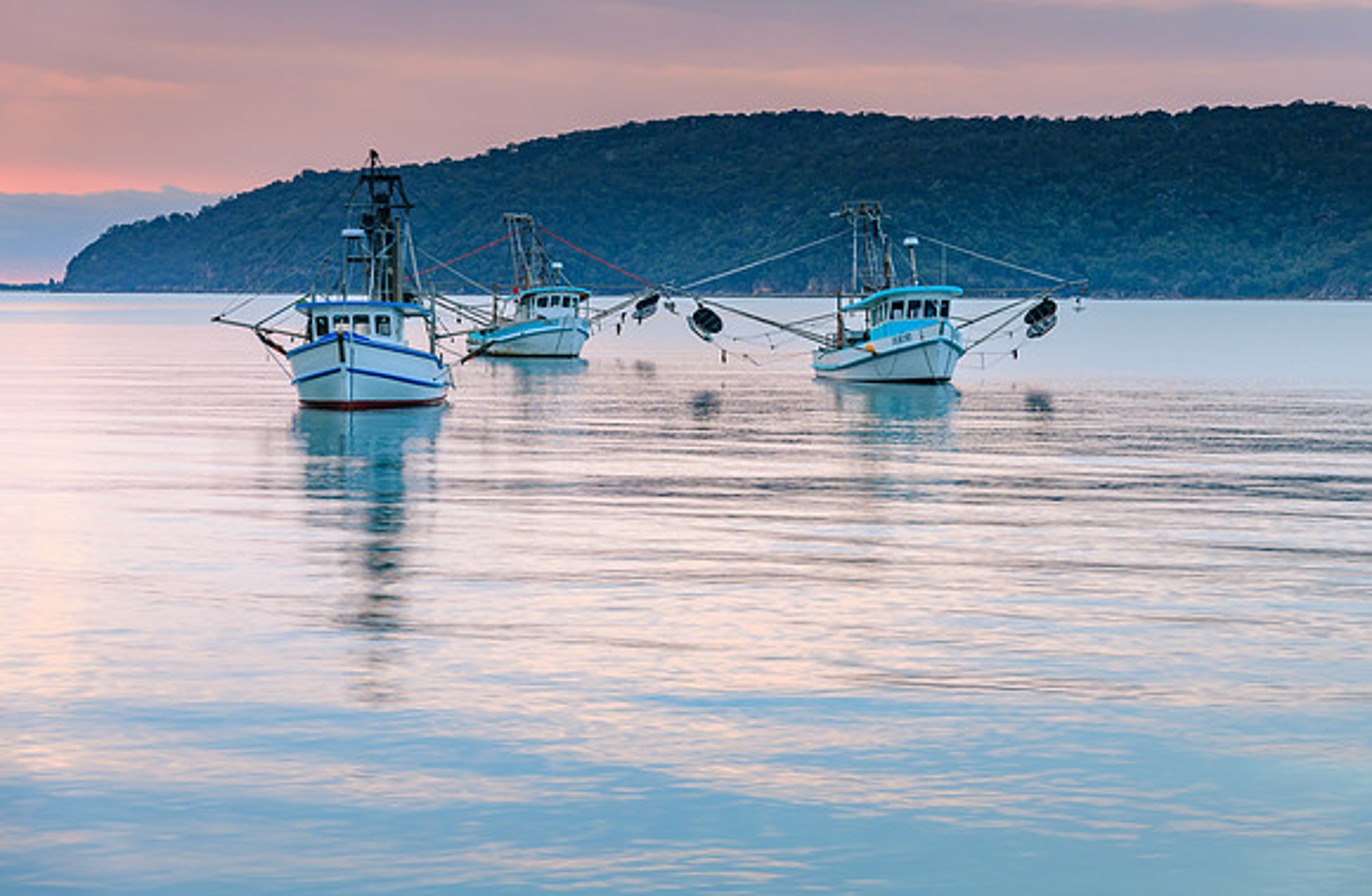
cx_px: 727
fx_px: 3311
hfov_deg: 23.4
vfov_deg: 15.4
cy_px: 412
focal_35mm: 87
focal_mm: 82
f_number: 7.1
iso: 100
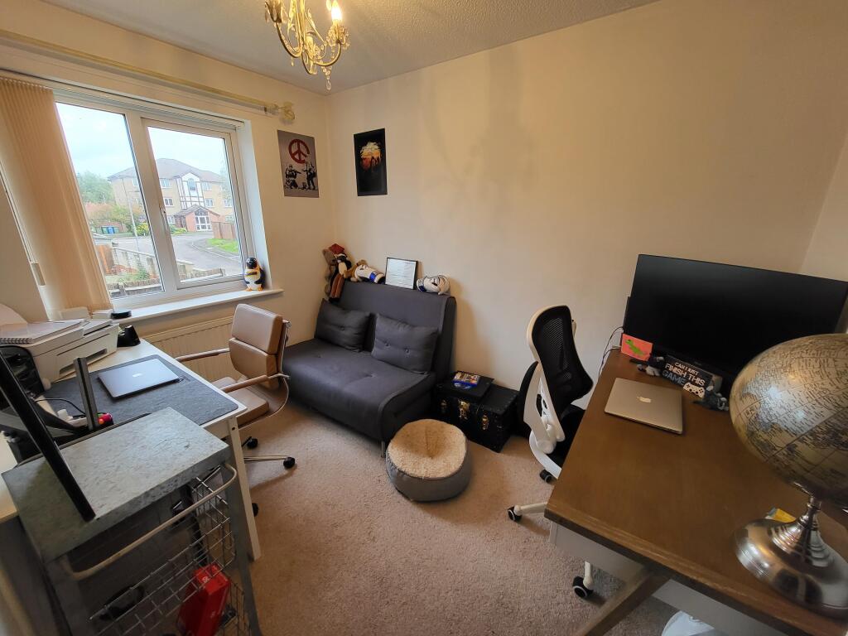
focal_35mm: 13
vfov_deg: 89.9
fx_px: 318
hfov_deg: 106.2
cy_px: 318
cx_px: 424
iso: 160
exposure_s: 1/50
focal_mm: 1.74
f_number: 2.2
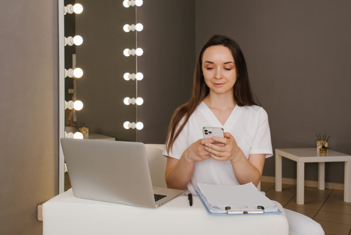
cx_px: 176
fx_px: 341
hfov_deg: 54.4
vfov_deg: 37.9
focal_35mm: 35
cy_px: 118
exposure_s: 1/160
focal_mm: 35
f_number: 7.1
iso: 100
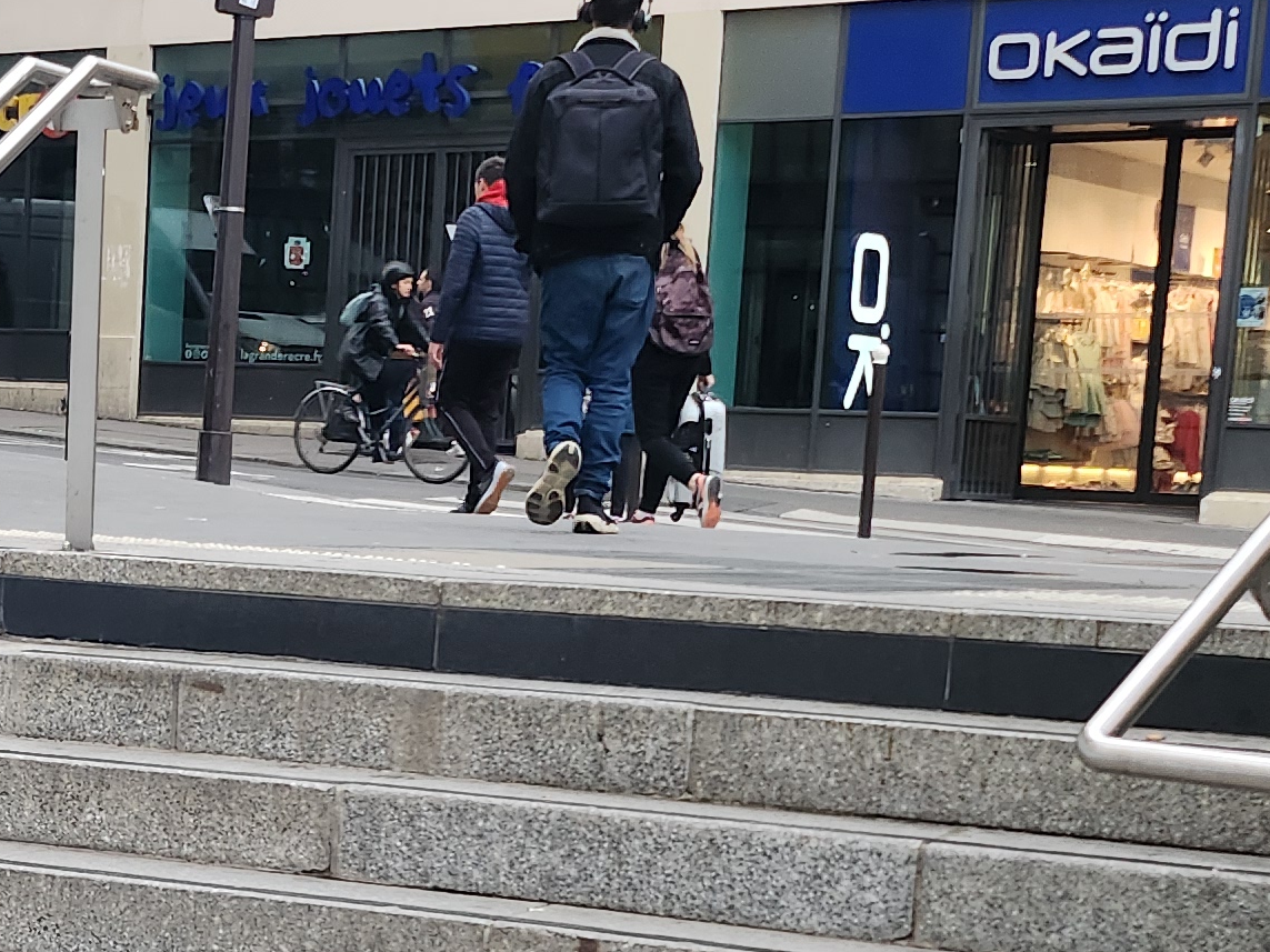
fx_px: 3081
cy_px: 798
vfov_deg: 17.4
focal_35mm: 84
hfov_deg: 22.5
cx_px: 54
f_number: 1.8
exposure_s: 1/180
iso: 125
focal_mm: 5
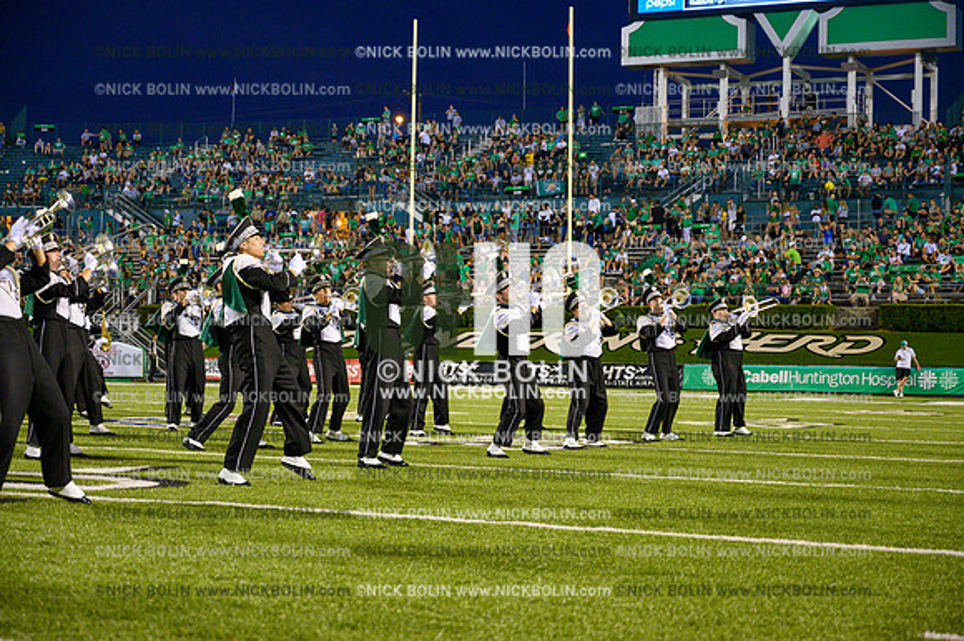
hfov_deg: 31.9
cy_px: 320
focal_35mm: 63
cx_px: 482
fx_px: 1686
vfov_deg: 21.5
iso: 5000
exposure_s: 1/500
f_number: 4
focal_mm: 63
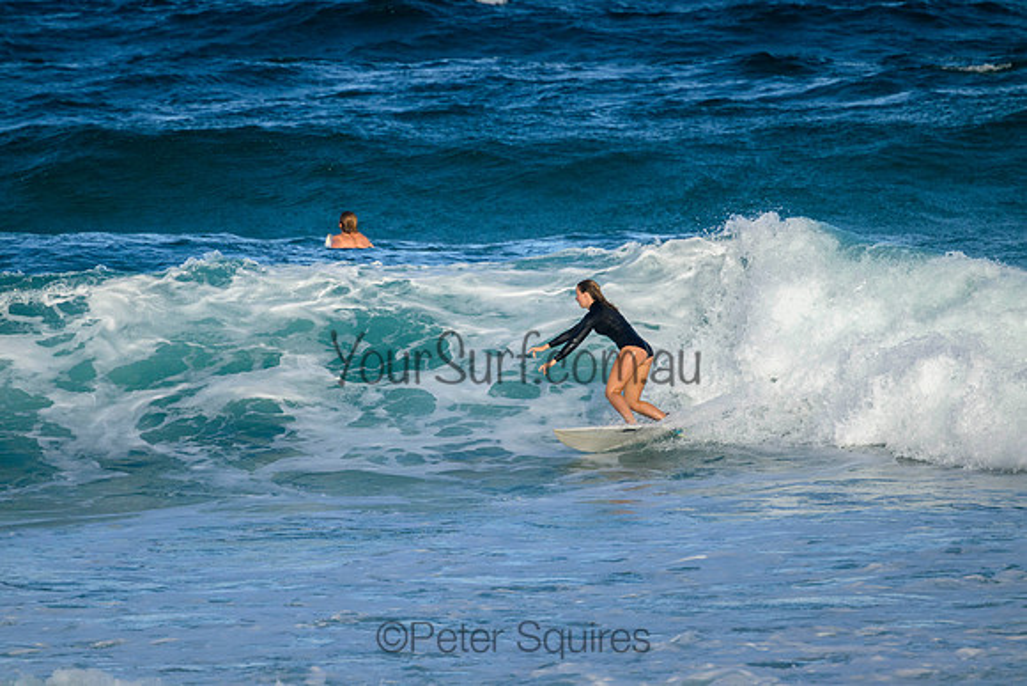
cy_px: 343
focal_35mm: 800
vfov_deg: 1.7
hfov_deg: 2.6
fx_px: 22826
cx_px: 514
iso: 1250
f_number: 11
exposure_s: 1/1600
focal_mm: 800
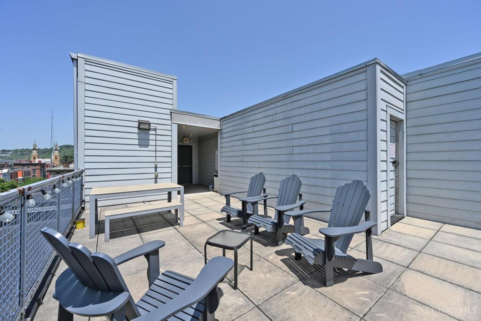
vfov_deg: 81.2
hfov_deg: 104.3
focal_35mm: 14
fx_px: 187
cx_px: 240
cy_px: 160
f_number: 8
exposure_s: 1/400
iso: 100
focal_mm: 14
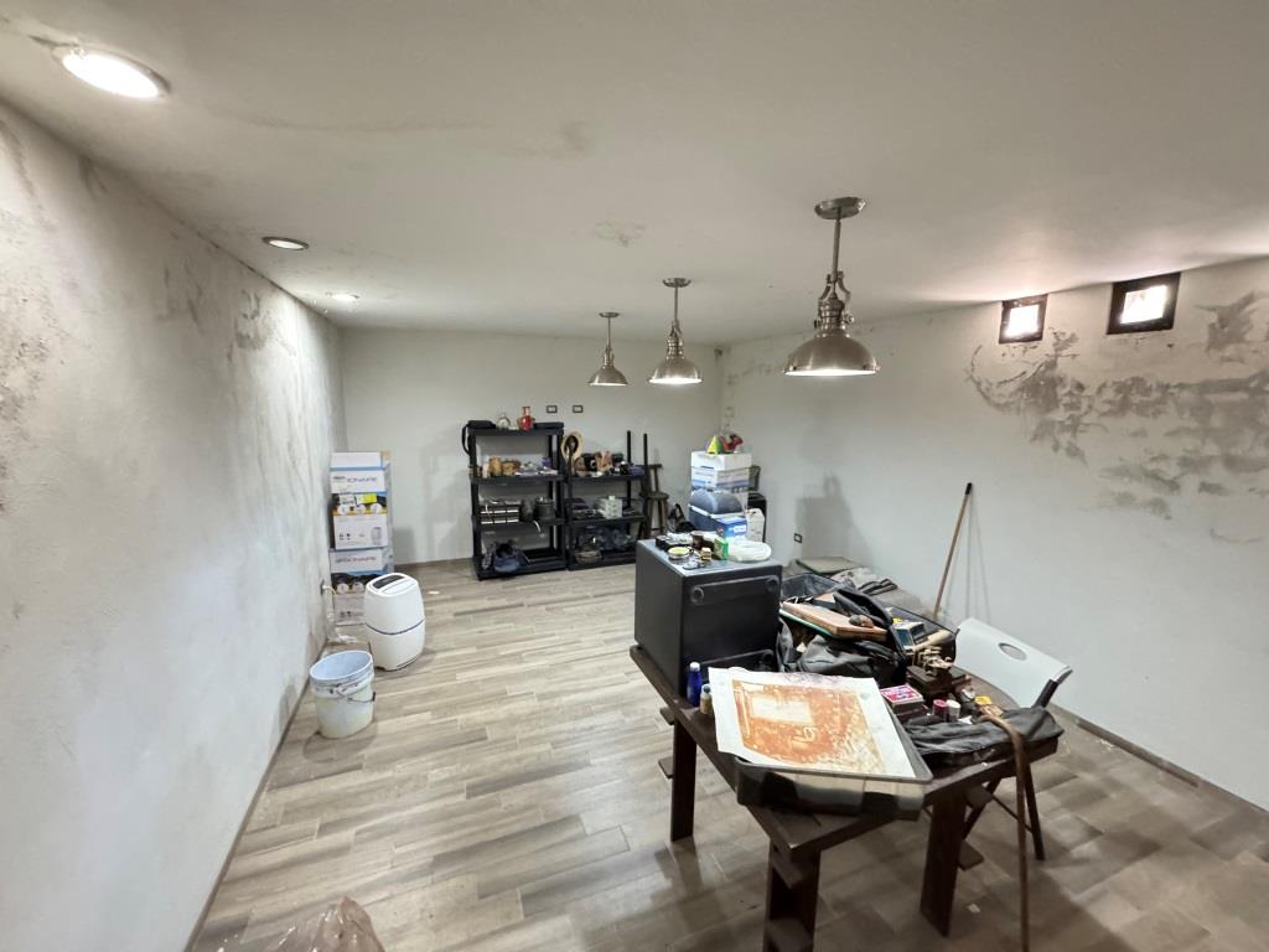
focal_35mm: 14
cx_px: 634
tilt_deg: -8.7
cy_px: 476
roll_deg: +0.9
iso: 1250
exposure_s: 1/30
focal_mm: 2.22
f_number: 2.2
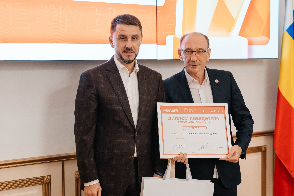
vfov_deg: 19.5
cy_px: 98
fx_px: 572
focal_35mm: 70
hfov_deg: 28.8
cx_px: 147
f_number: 4.5
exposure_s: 1/100
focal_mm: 70
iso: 1250
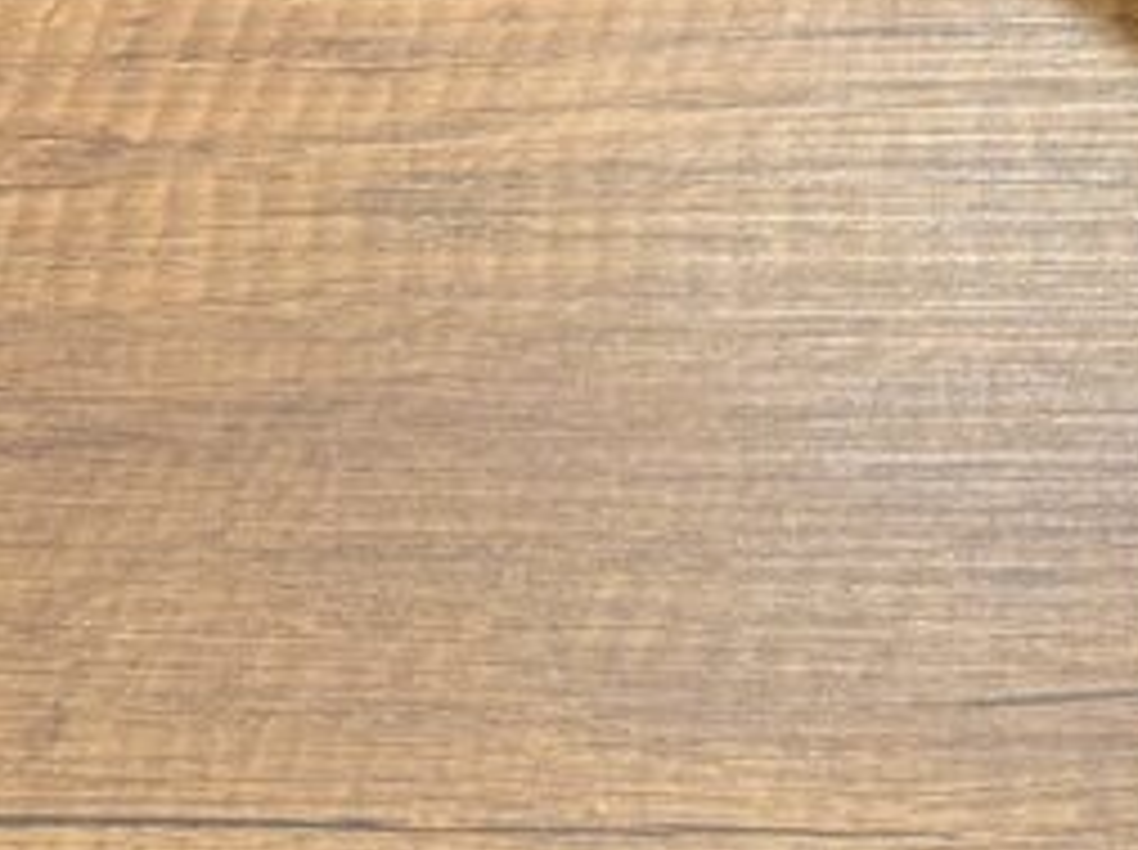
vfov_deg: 11.3
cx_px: 1817
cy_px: -1030
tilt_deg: -40.5
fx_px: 3742
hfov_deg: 15.6
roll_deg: -0.9
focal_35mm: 114
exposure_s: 1/50
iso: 125
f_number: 1.78
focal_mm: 6.76
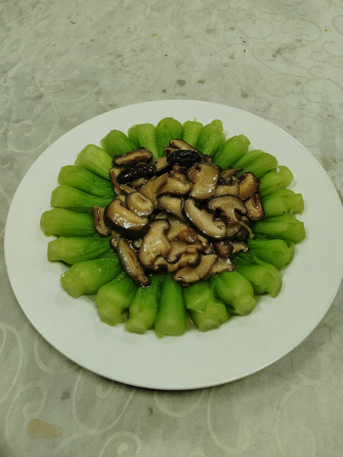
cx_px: 172
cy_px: 228
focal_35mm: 27
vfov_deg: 65.3
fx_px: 357
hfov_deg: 51.4
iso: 320
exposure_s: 1/100
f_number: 1.8
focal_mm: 6.14
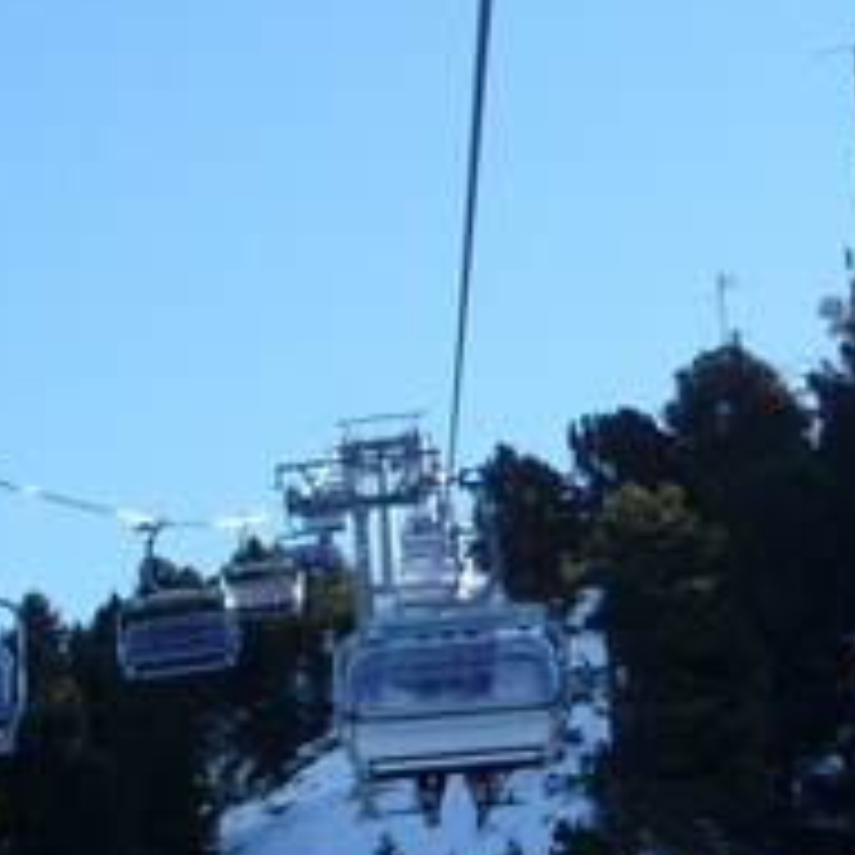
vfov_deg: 13.3
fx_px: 3465
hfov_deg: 12.9
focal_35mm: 124
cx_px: -626
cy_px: 1296
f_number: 3.3
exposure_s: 1/640
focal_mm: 4.7
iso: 100
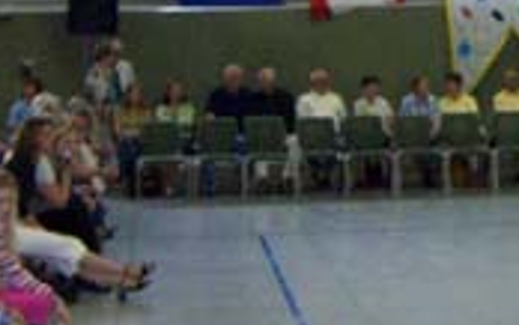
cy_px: -48
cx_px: 456
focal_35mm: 104
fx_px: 1472
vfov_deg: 12.4
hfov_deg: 19.7
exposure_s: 1/60
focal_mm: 6.2
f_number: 2.7
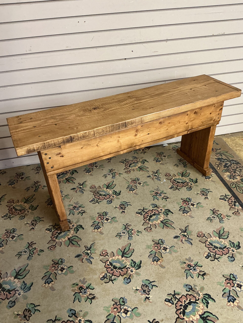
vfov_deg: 61.7
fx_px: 271
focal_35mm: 29
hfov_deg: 48.2
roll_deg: +2.6
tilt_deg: -36.5
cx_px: 122
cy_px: 162
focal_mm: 3
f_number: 1.8
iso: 160
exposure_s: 1/60
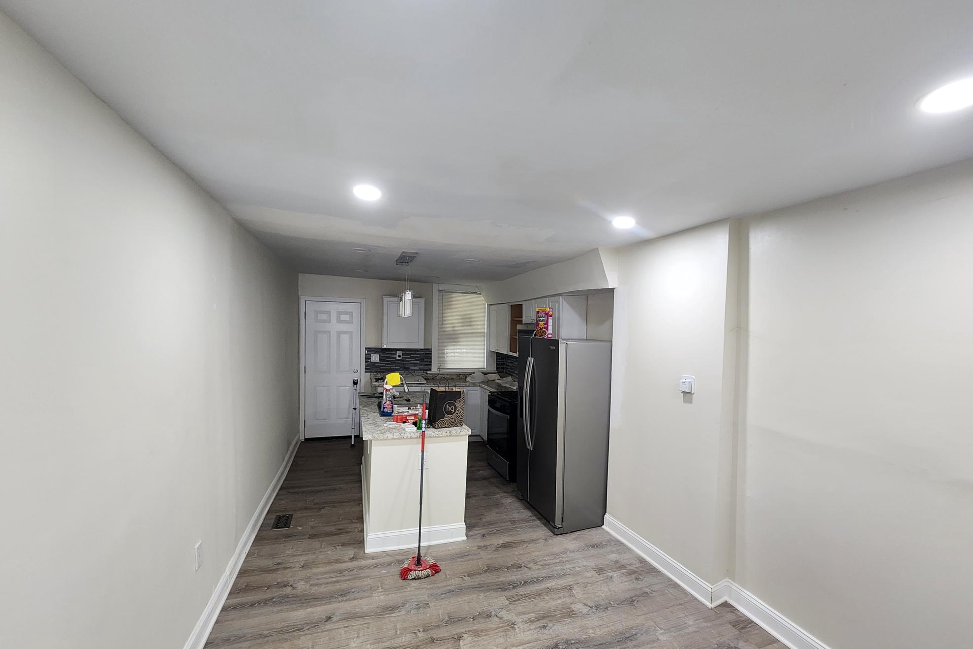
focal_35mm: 14
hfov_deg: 104.2
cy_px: 343
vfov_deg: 81.1
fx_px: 378
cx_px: 496
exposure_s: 1/60
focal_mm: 2.2
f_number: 2.2
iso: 250
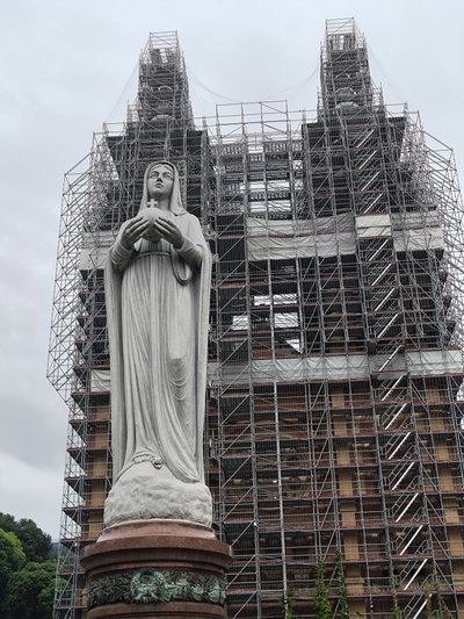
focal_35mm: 46
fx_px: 822
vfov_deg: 41.2
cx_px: 232
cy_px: 310
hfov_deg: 31.5
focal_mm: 5.35
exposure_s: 1/249
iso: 80
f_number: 1.77
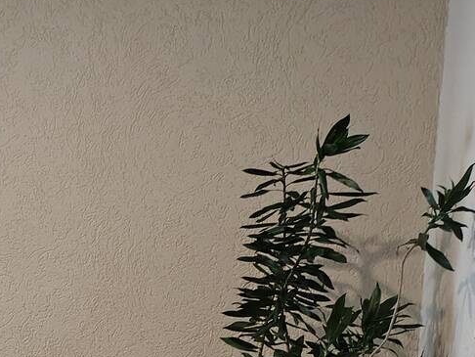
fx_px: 1016
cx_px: -197
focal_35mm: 74
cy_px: 420
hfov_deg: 22.5
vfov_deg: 18.9
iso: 1290
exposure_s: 1/30
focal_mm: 4.71
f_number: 1.7
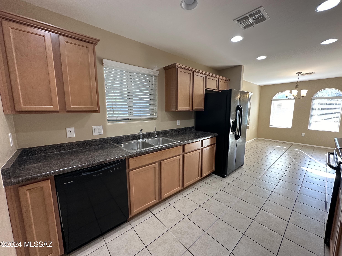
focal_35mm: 14
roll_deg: -0.1
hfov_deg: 102.1
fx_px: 138
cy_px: 128
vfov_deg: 85.7
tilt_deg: -6.4
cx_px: 171
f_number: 2.2
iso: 250
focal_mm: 2.22
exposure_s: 1/120
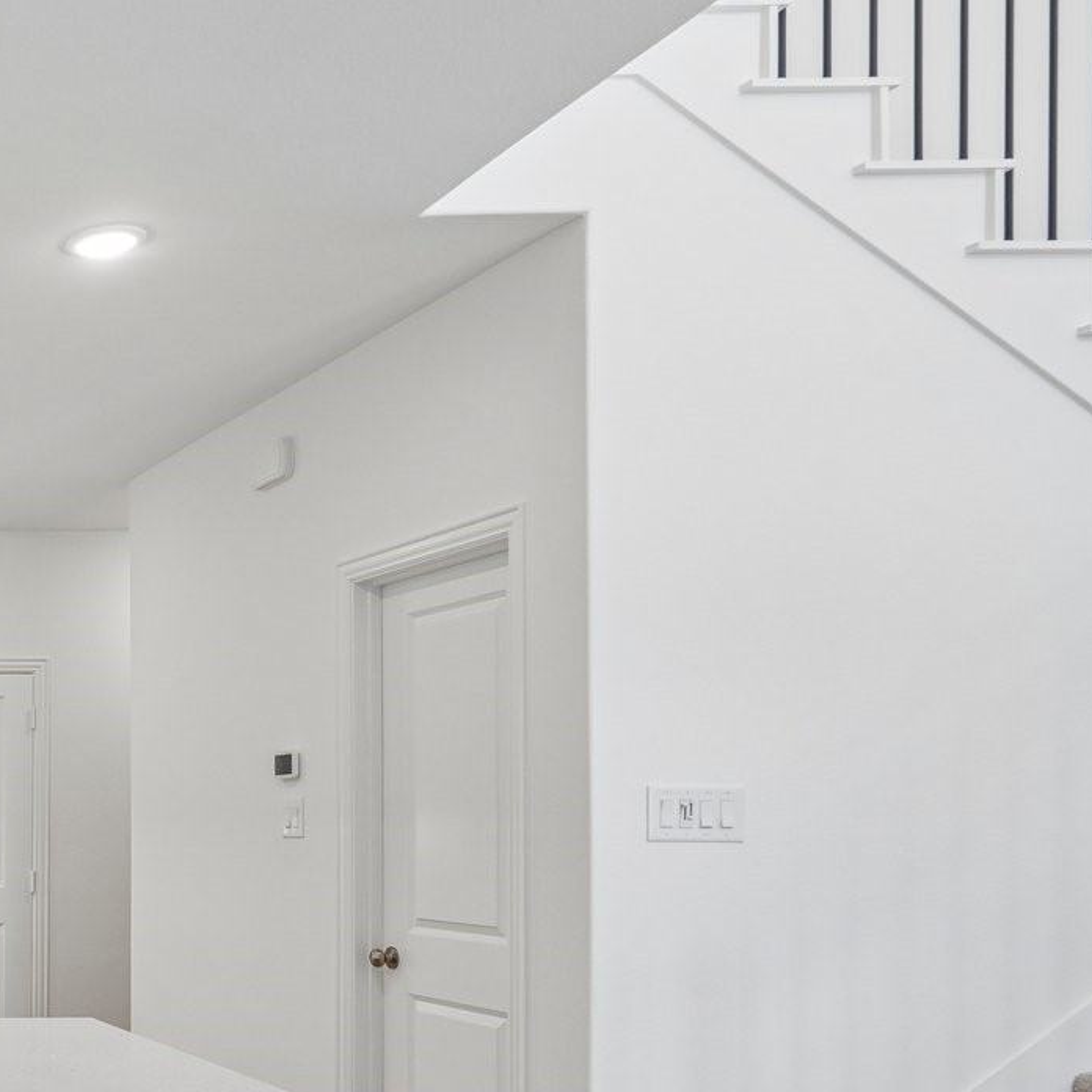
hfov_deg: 29.8
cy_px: 807
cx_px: -444
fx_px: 1428
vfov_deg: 40.8
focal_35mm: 40
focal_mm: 16
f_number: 8
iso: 250
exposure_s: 1/30
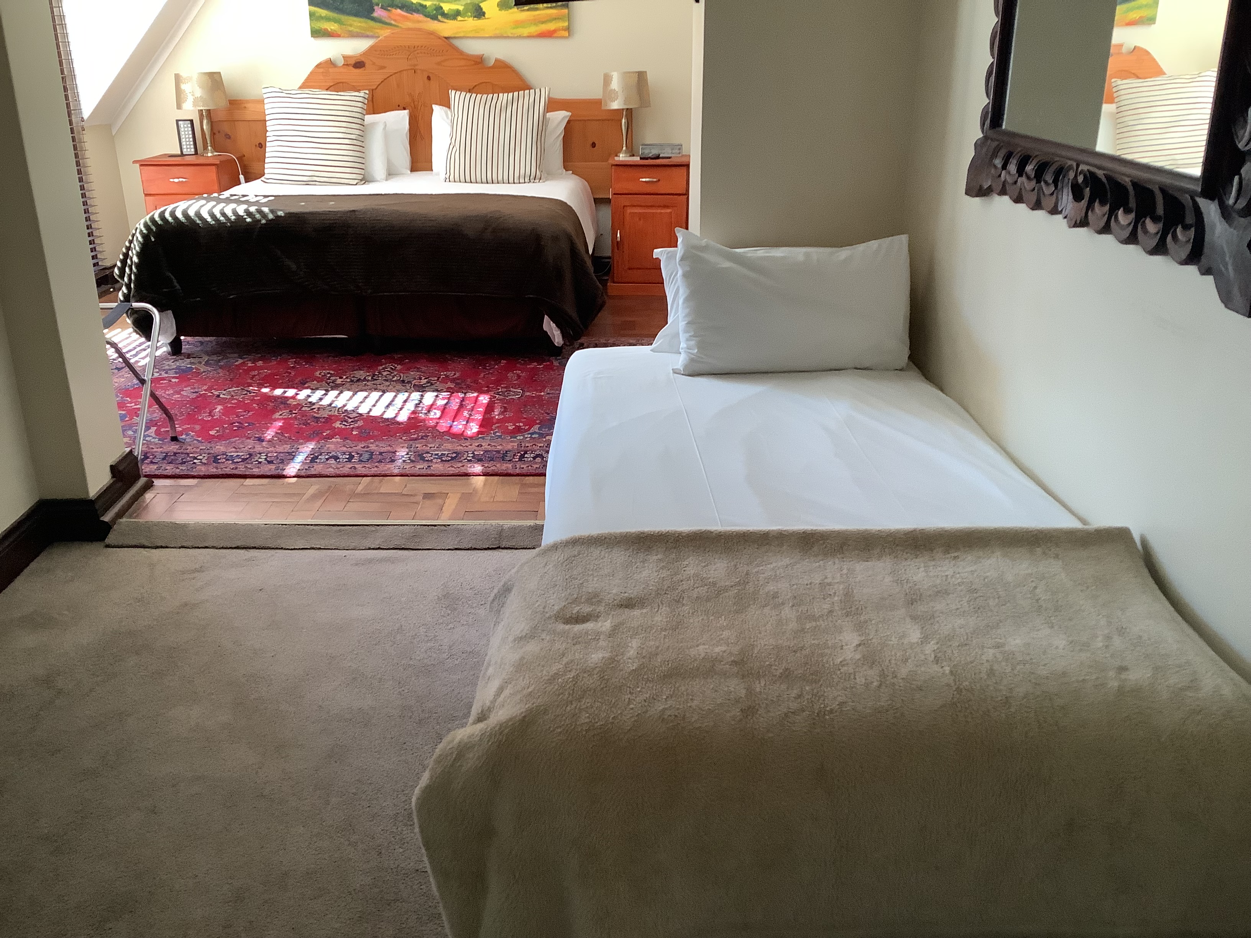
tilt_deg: -21.4
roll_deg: -0.3
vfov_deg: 45.4
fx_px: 1120
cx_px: 626
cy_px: 469
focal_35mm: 31
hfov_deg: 58.4
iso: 320
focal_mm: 3.3
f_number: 2.4
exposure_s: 1/50
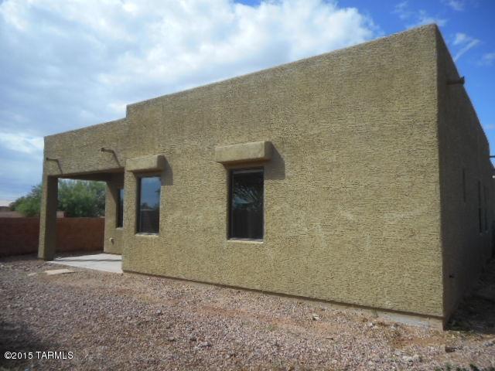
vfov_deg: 54.9
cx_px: 248
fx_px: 357
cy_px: 186
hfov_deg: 69.4
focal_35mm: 25
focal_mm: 4.5
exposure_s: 1/800
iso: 80
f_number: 3.7
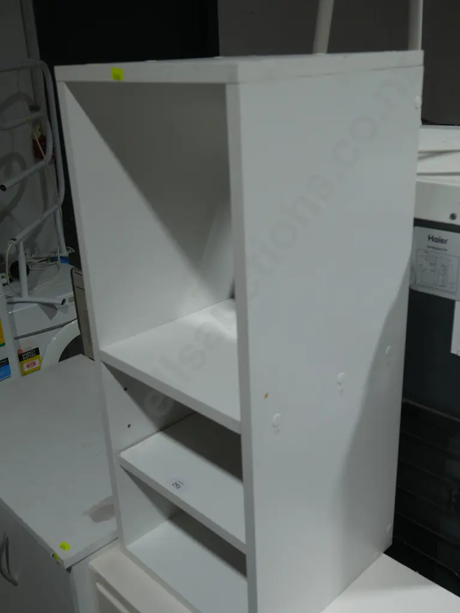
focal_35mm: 36
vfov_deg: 51.4
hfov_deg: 39.7
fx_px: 638
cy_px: 306
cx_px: 230
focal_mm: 18
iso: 200
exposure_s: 1/125
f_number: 5
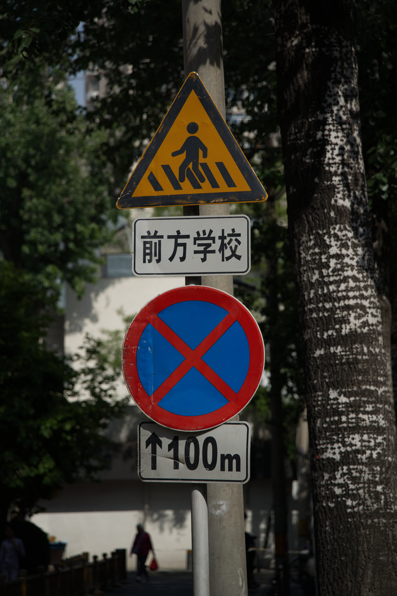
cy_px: 298
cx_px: 198
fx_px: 2645
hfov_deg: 8.6
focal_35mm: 160
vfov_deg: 12.8
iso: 125
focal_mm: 160
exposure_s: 1/640
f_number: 5.6
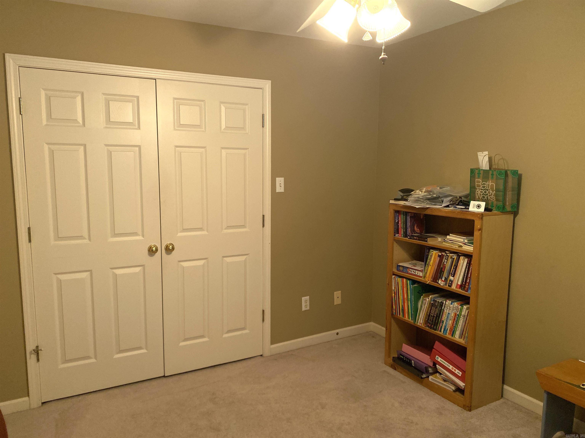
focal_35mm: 26
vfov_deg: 53.1
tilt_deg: -9.5
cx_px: 292
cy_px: 219
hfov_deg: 67.3
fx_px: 439
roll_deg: +0.6
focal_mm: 4.25
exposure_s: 1/60
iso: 80
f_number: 1.8
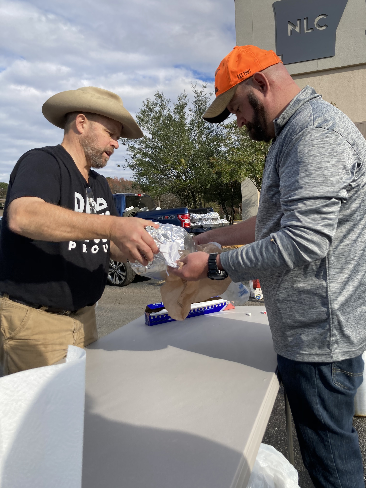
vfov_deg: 63.4
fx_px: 395
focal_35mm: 28
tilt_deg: -1.2
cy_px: 244
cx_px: 183
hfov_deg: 49.7
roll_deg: +2.9
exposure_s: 1/1429
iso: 20
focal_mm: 3.99
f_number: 1.8
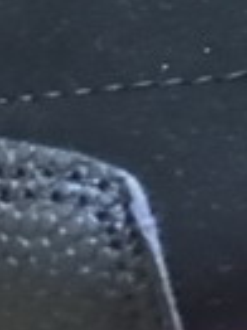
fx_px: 1792
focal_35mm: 188
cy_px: -553
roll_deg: +0.4
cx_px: 469
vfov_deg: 9.1
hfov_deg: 7.6
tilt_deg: -15.1
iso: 125
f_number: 2.2
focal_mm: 4.15
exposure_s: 1/8
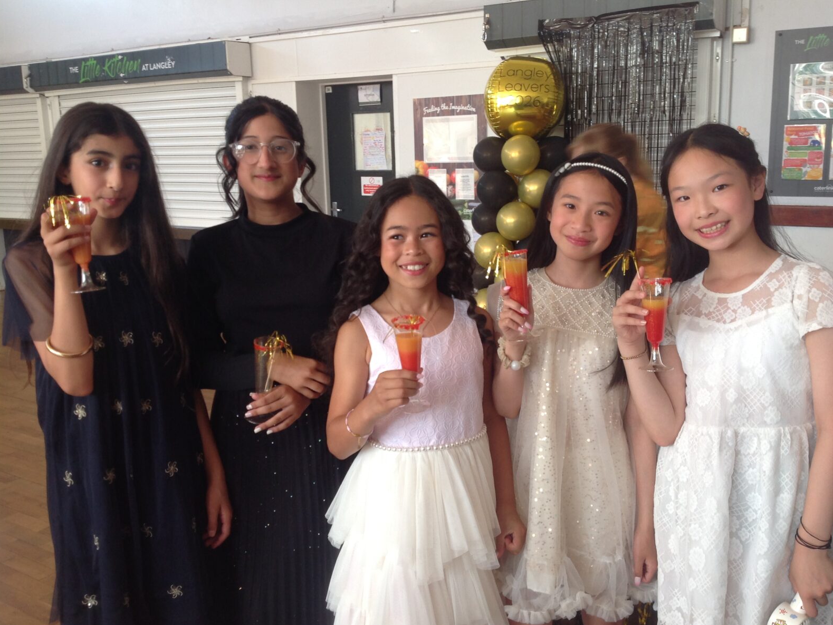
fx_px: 867
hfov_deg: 51.3
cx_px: 427
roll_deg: +1.5
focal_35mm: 36
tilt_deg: -9.5
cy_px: 320
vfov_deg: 39.7
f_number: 2.4
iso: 50
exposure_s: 1/20
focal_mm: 4.28
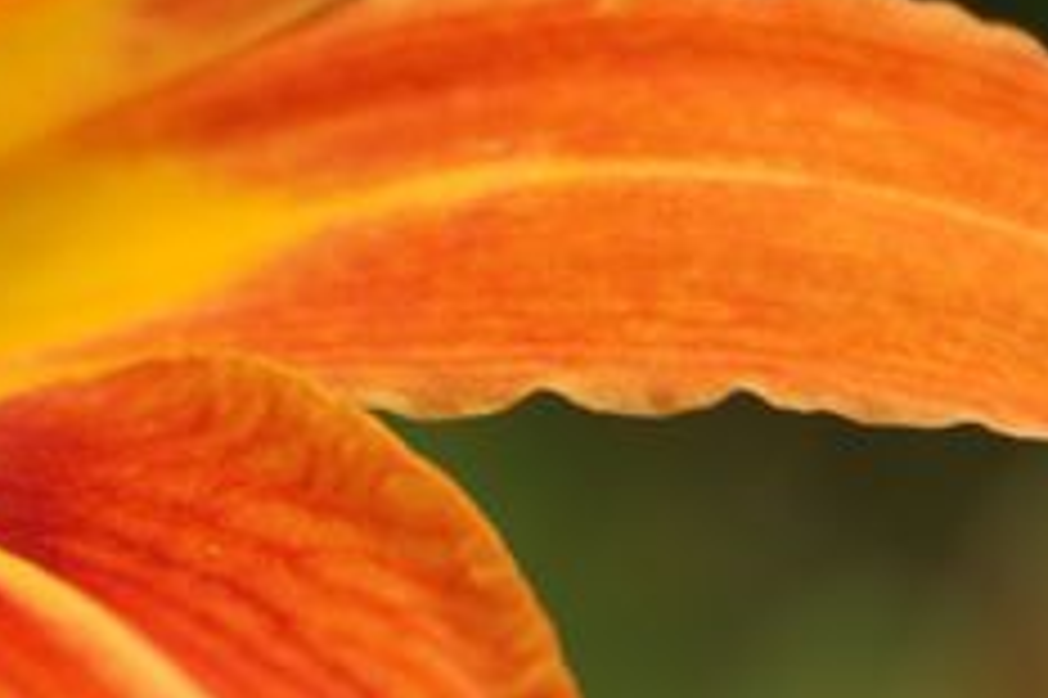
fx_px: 22515
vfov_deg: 1.8
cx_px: -135
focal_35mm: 774
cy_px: -468
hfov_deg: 2.7
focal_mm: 150
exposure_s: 1/100
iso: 100
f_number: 5.6
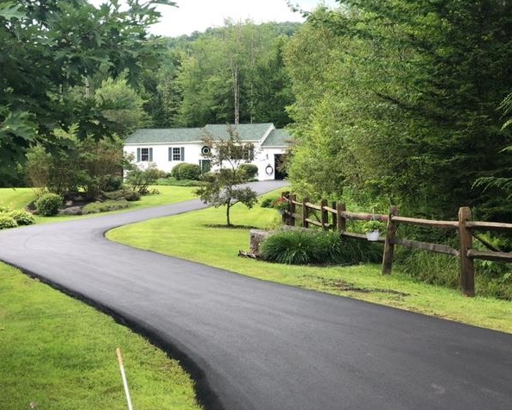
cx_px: 240
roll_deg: +1.2
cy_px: 205
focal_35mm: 60
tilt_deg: -1.9
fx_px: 910
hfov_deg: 31.4
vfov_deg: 25.4
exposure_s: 1/120
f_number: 2.8
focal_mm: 6.6
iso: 32
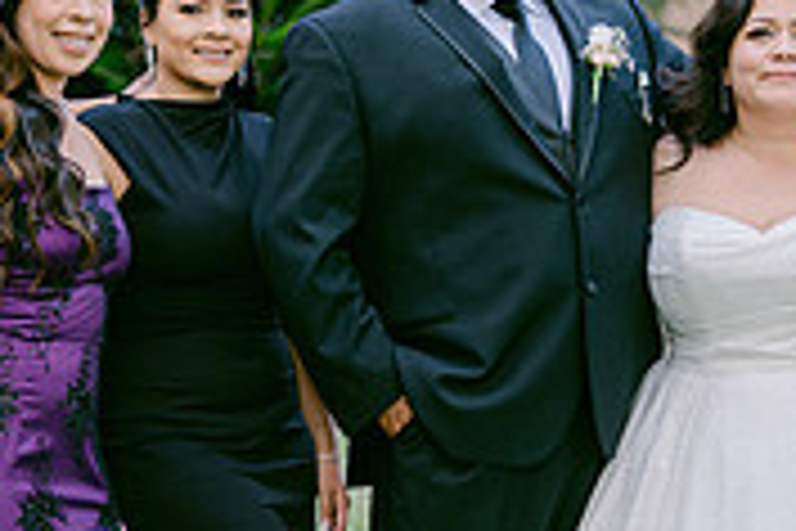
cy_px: 342
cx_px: 555
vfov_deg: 8.3
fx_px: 3670
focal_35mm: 166
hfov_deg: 12.4
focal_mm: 50
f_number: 2
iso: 100
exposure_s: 1/200
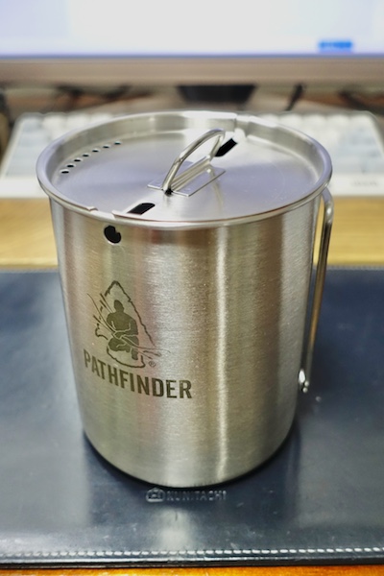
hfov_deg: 34.2
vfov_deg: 49.6
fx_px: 624
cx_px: 192
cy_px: 288
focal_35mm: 39
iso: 800
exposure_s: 1/40
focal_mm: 14.3
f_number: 2.8
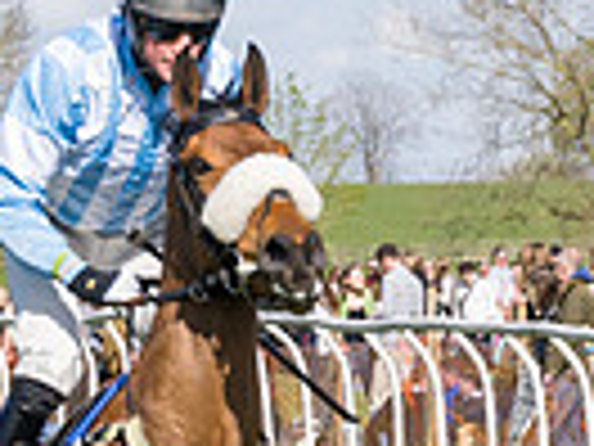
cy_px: 694
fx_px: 14517
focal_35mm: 846
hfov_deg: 2.3
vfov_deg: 1.8
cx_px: 697
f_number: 5.6
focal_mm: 115
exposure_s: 1/2000
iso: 400
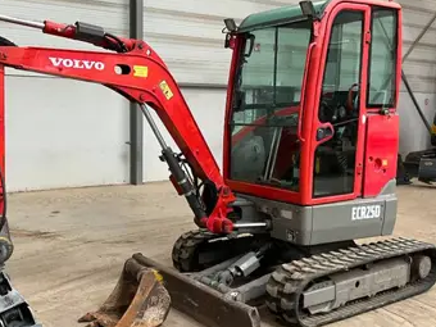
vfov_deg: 35.1
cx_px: 158
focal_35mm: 41
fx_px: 516
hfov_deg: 45.3
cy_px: 187
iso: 125
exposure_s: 1/60
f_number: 1.8
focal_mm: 3
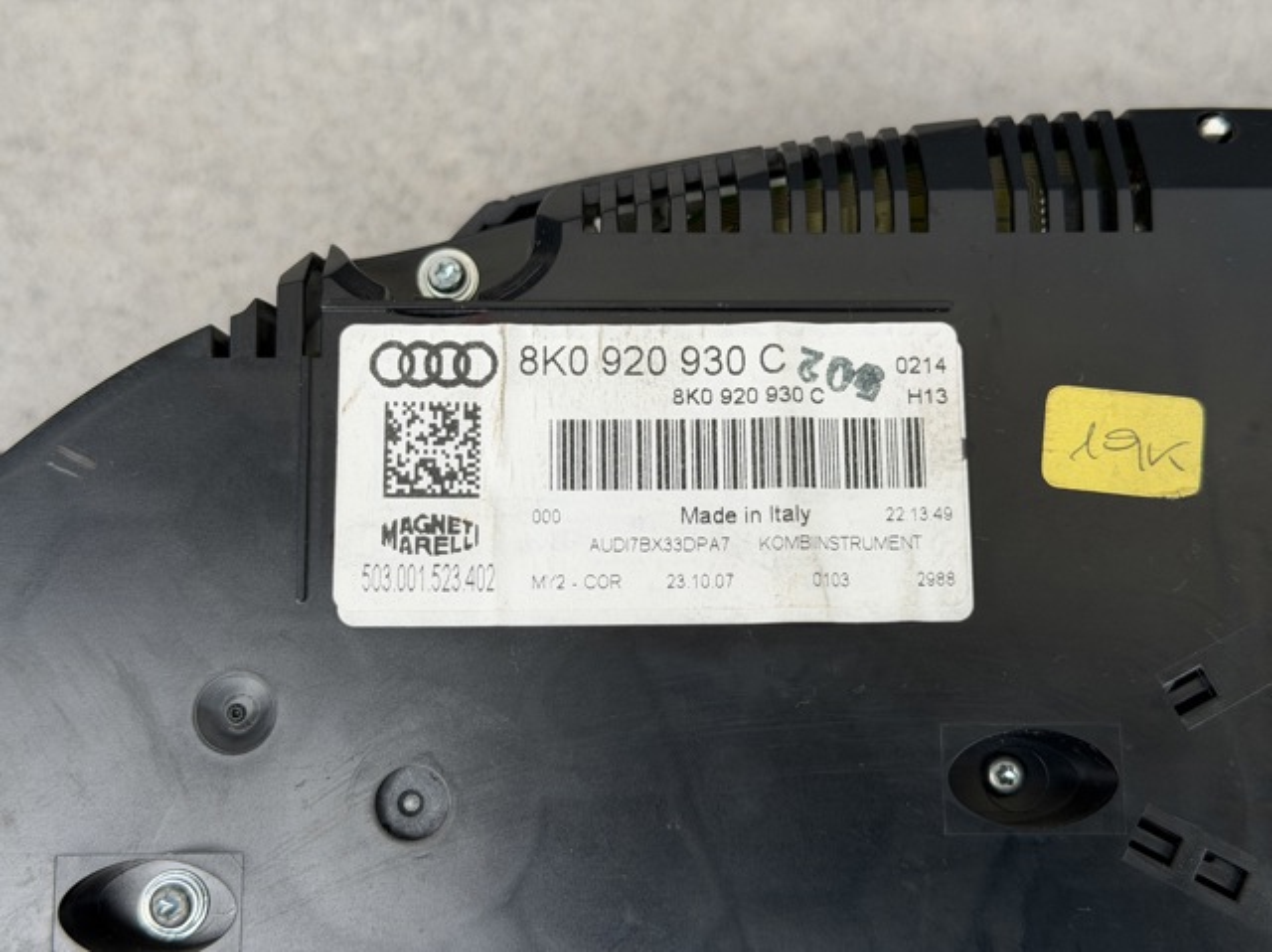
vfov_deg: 30.2
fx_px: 1762
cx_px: 636
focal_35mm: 48
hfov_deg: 39.7
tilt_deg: -76.2
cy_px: 476
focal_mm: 6.76
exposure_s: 1/625
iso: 64
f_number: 1.78
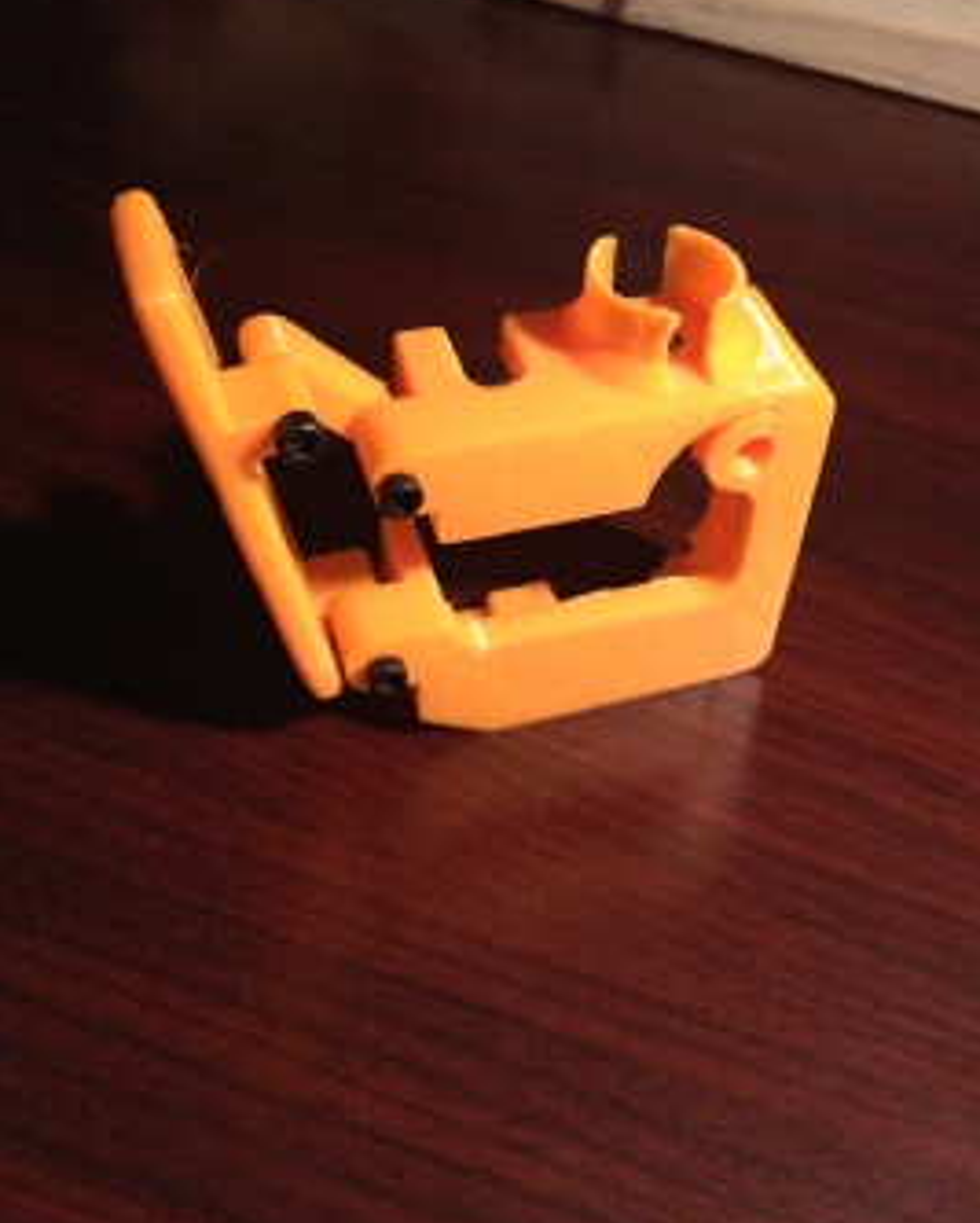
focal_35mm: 41
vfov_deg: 44.7
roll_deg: -5.6
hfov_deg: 36.5
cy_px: 533
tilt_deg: -43.4
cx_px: 543
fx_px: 1484
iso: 200
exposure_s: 1/20
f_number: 2.4
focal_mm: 4.28
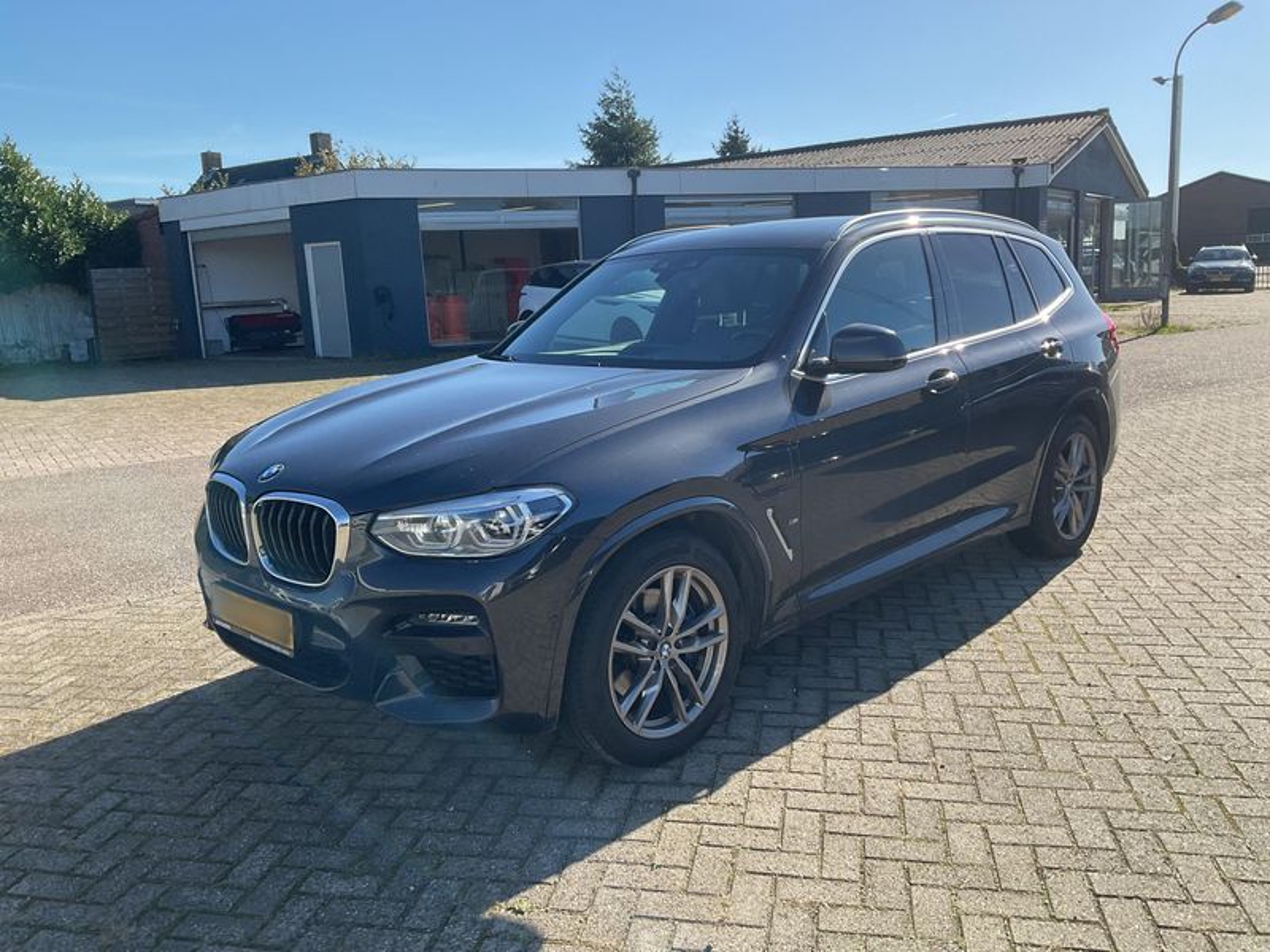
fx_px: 1064
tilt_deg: -7.5
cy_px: 476
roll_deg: +3.5
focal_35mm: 29
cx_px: 635
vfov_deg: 48.2
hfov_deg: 61.7
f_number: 1.8
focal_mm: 3
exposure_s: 1/978
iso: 16
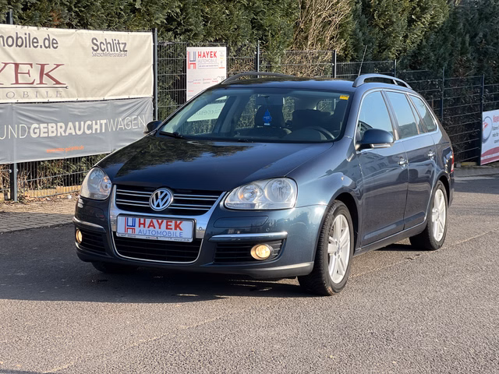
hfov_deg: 25.3
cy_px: 187
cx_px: 250
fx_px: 1110
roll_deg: -0.2
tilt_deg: -7.1
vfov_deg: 19.1
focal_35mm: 77
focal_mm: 9
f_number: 2.8
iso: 25
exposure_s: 1/213
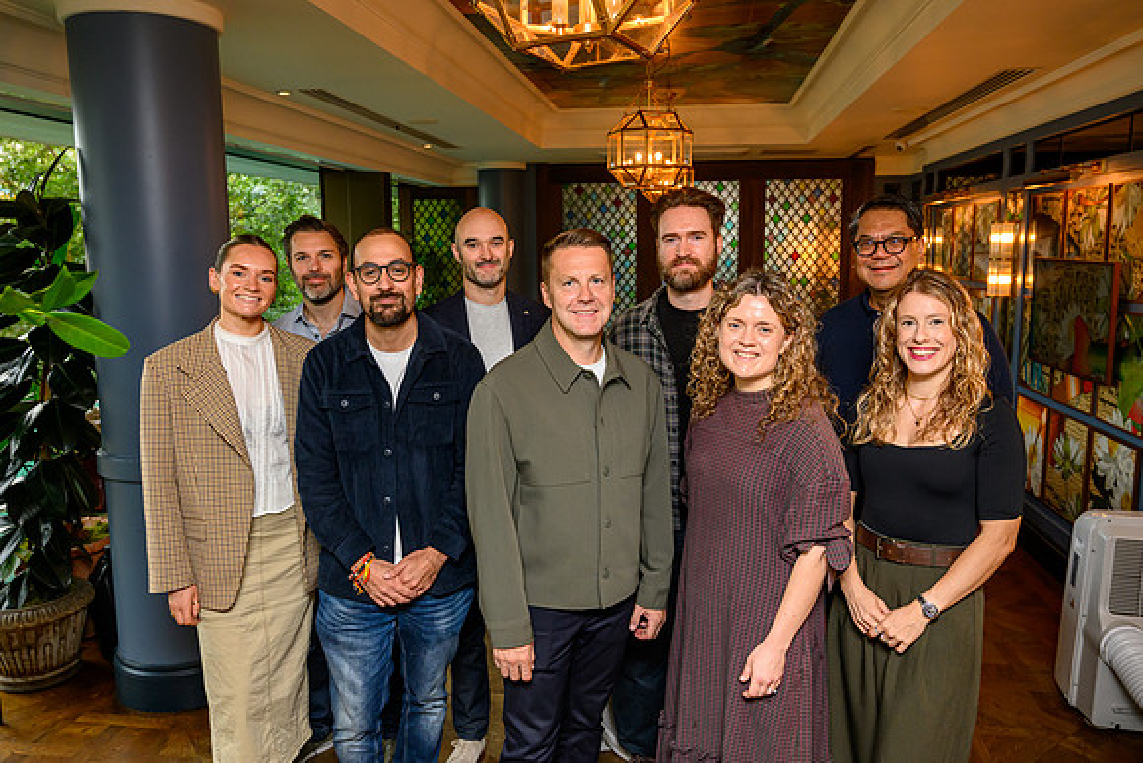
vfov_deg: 46.0
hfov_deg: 64.9
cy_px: 382
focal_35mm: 28
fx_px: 899
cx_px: 572
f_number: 5.6
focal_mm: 28
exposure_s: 1/200
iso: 2000
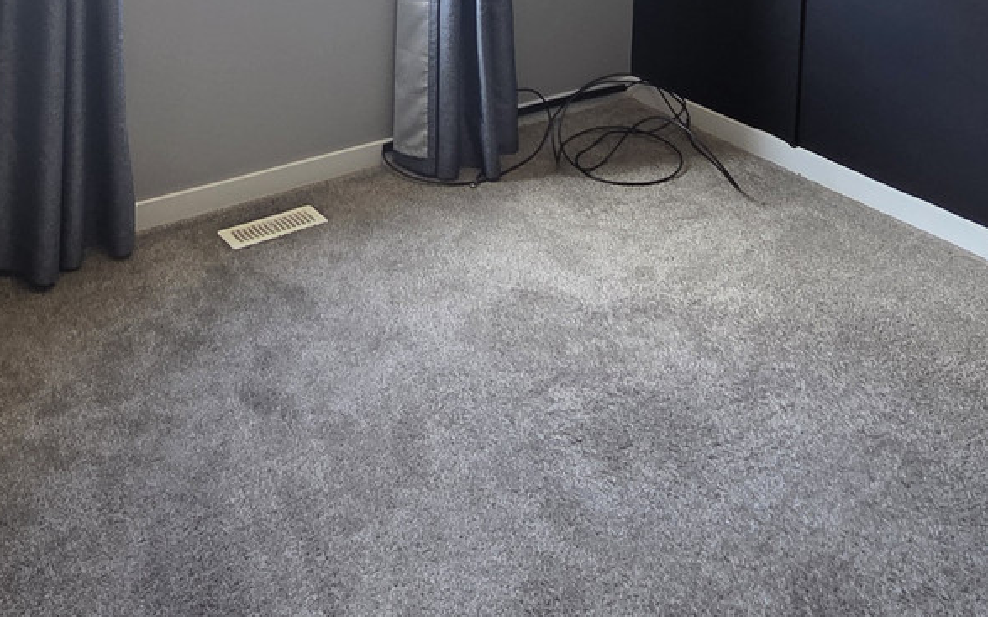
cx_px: 368
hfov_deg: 53.4
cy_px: -210
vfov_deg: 28.2
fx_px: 969
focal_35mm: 36
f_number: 2.2
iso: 160
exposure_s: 1/60
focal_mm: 2.2
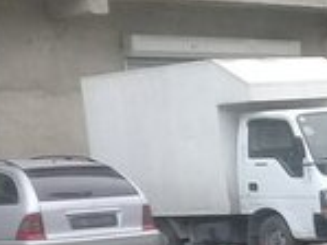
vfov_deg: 10.5
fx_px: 1295
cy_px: 362
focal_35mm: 137
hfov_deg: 13.4
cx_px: 518
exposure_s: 1/140
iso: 50
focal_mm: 3.3
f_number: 2.2
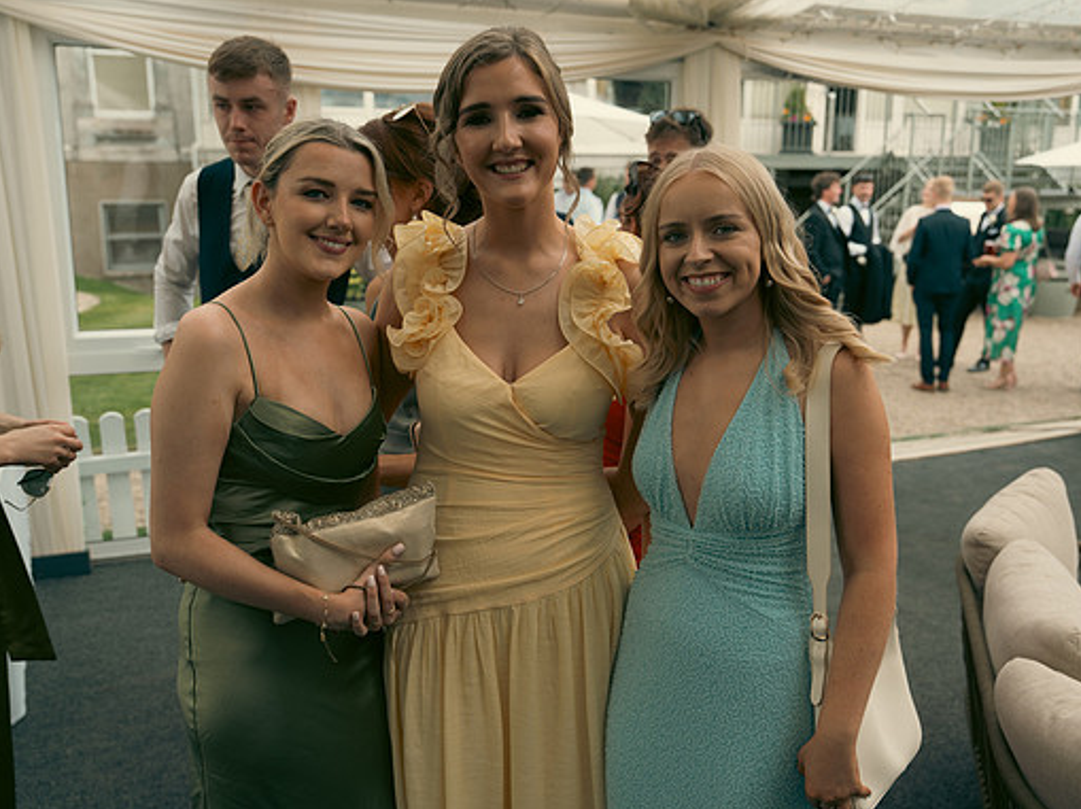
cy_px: 409
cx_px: 580
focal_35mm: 34
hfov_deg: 53.9
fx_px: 1061
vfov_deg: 41.7
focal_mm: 31
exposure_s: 1/250
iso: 125
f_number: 3.5
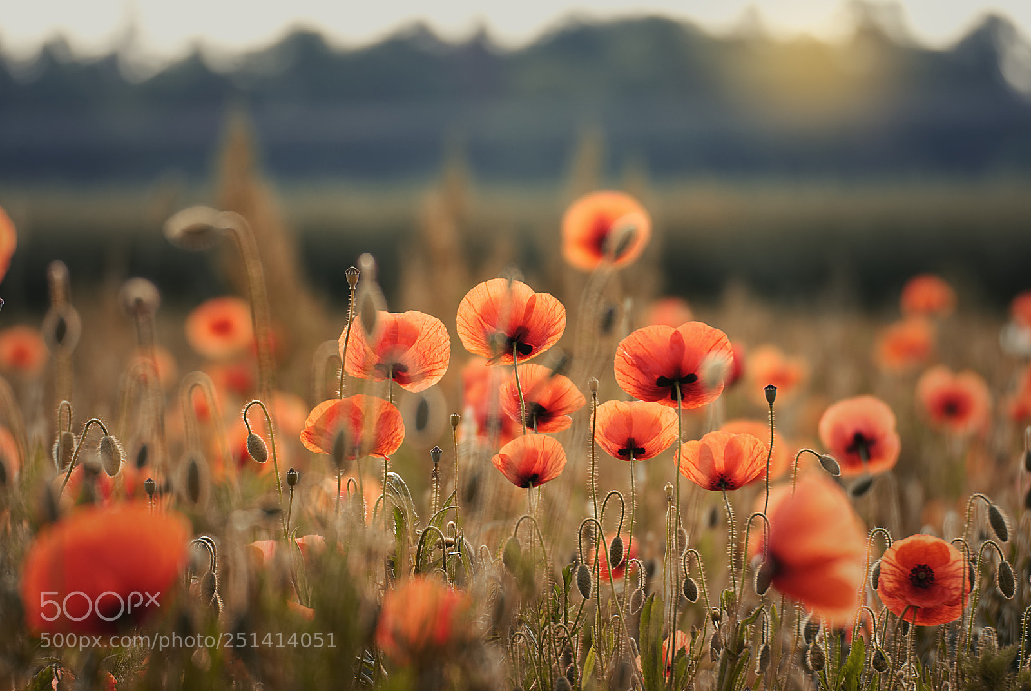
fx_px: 6023
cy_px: 346
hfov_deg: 9.8
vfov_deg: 6.6
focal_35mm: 210
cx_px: 516
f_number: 4.5
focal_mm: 140
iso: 100
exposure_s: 1/200
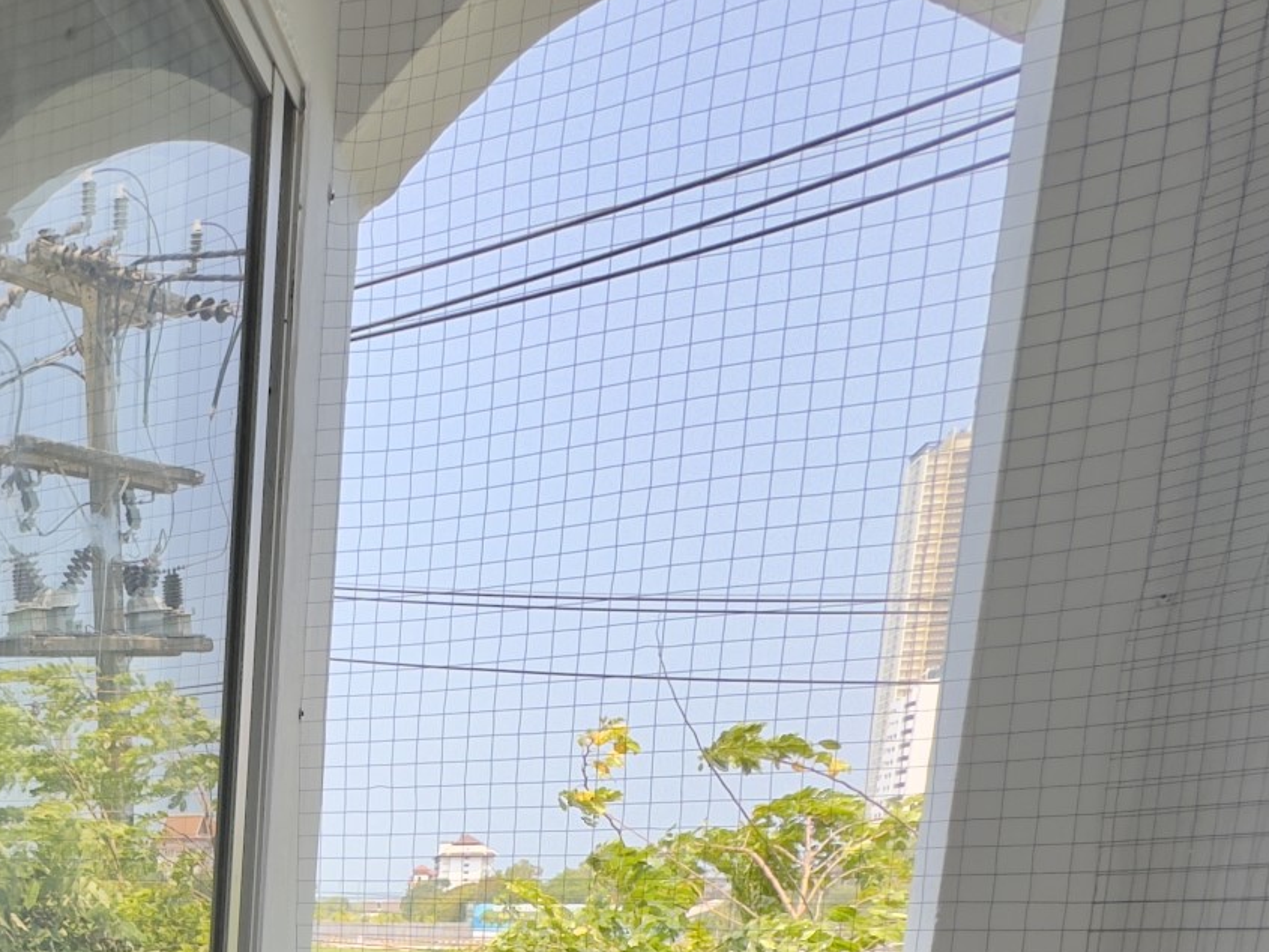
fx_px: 1247
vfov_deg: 34.5
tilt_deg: -9.0
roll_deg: -0.2
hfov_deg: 42.0
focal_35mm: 34
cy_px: 1108
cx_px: -142
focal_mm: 2.22
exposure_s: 1/214
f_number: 2.2
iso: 40
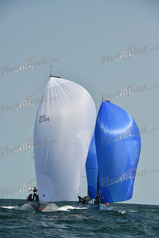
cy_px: 119
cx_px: 80
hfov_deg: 8.1
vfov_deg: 12.1
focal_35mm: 170
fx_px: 1125
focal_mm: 170
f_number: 9
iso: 320
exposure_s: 1/640
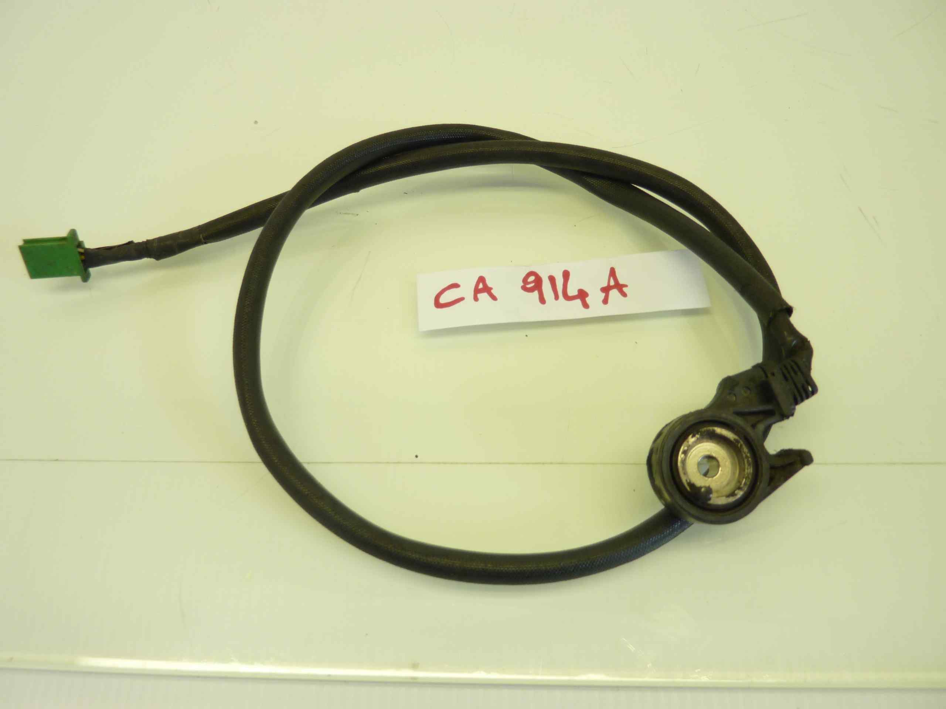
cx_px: 473
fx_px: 683
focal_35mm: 25
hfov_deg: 69.4
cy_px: 354
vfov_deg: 54.9
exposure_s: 1/40
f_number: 3.3
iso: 80
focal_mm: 4.1
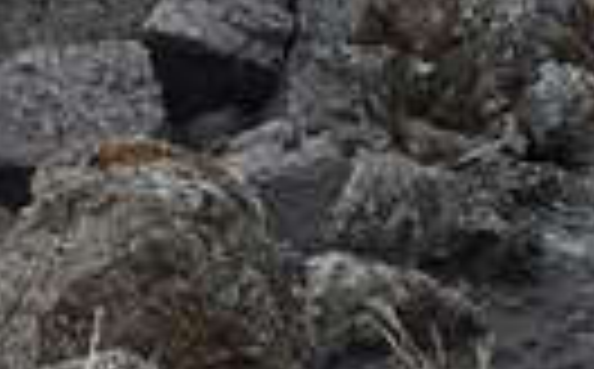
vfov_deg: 3.3
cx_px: 819
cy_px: -997
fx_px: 6157
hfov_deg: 5.5
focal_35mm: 381
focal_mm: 32
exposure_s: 1/250
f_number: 8
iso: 220
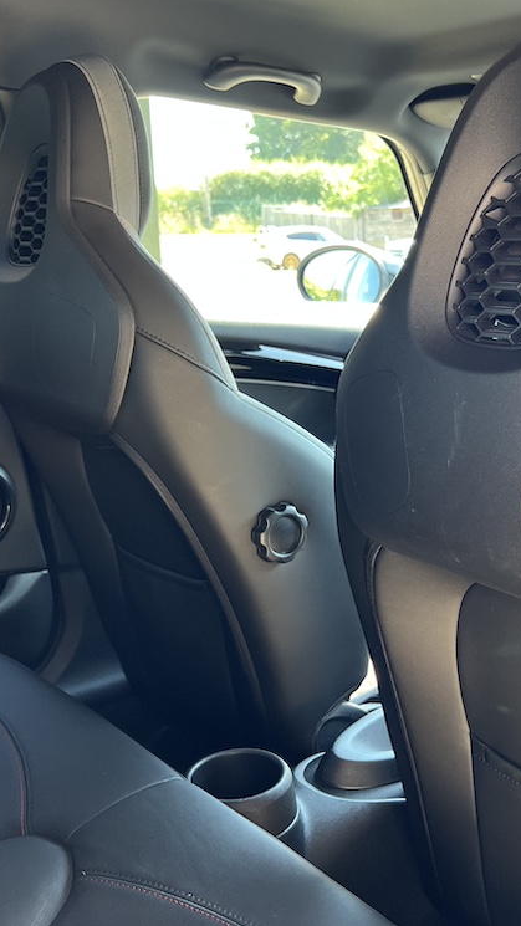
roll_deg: +0.8
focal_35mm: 38
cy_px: 461
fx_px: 933
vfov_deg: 52.8
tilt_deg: -14.2
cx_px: 433
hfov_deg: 30.3
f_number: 1.5
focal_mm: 5.7
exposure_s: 1/121
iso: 125
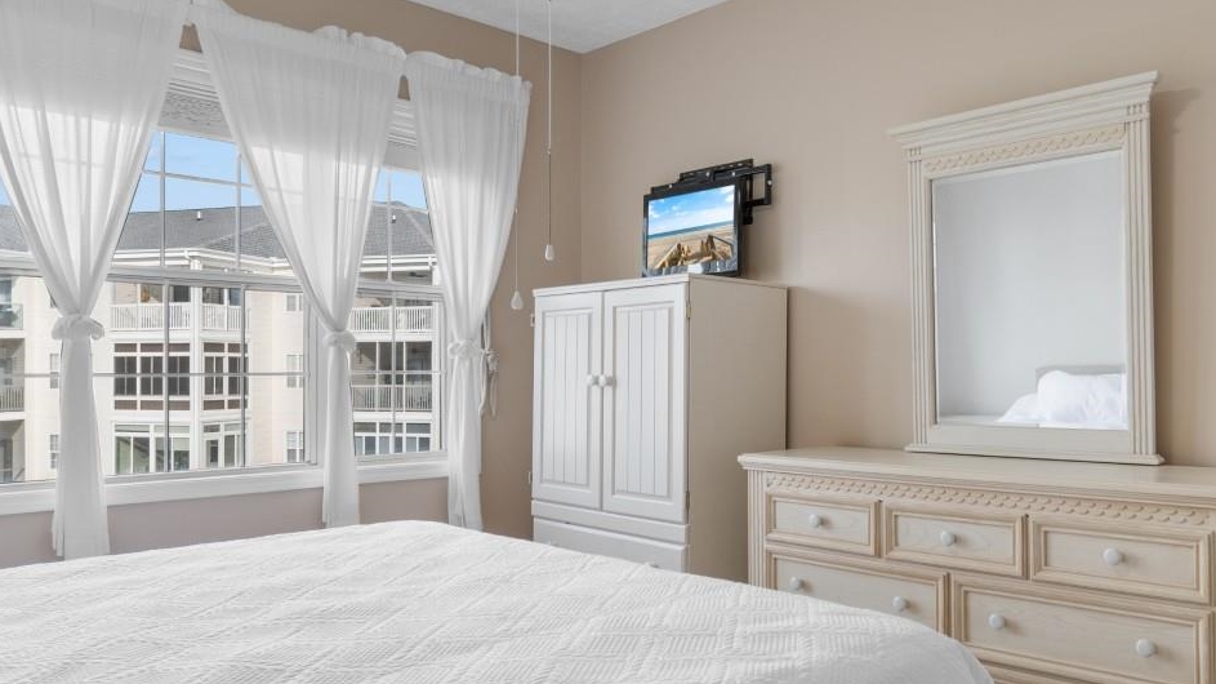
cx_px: 749
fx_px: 870
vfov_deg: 42.8
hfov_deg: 68.9
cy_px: 364
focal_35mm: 27
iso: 100
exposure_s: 1/5
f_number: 4.5
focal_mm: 10
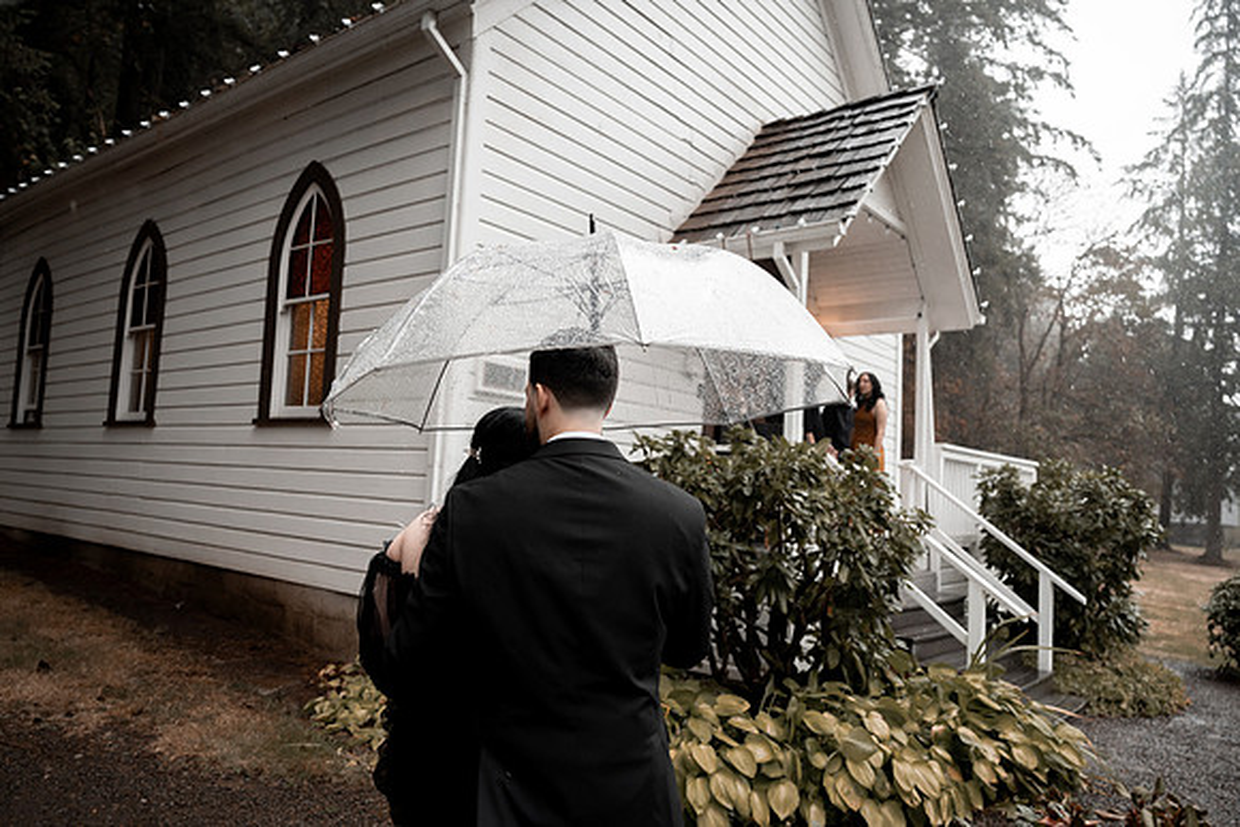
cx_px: 625
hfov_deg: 72.9
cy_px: 413
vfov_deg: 52.5
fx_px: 840
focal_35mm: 24
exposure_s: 1/640
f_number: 2.8
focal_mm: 24
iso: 800
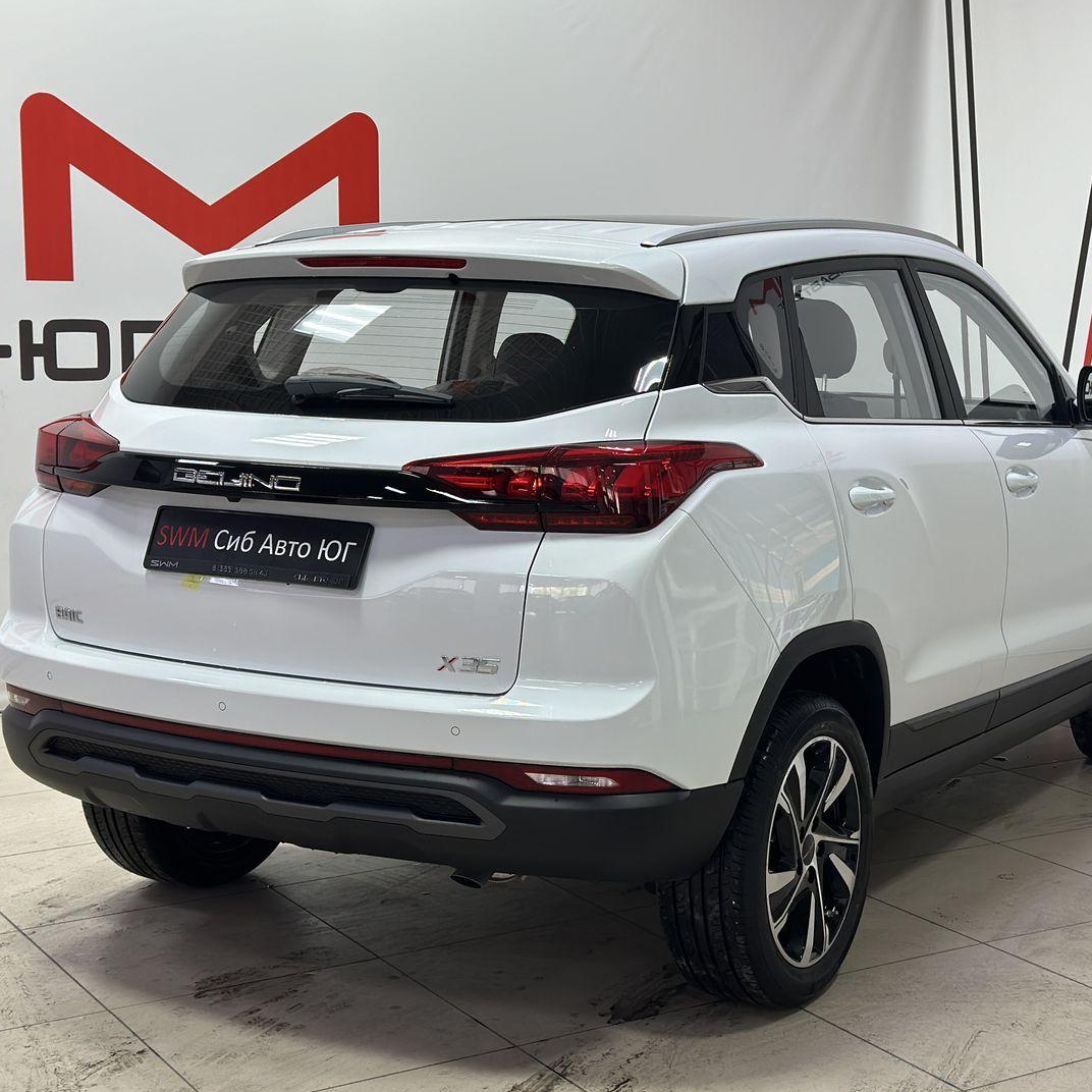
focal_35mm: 57
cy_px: 545
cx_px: 595
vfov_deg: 30.0
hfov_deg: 30.0
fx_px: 2034
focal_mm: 6.86
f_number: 1.78
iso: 80
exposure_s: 1/100
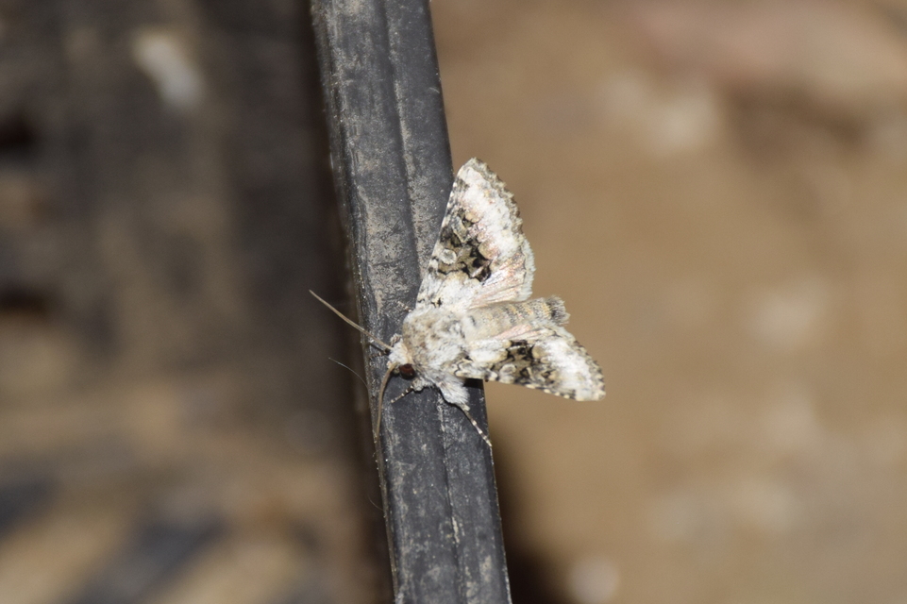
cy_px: 302
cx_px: 454
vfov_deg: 6.5
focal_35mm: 210
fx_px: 5289
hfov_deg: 9.8
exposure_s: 1/60
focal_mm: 140
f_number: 7.1
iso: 320
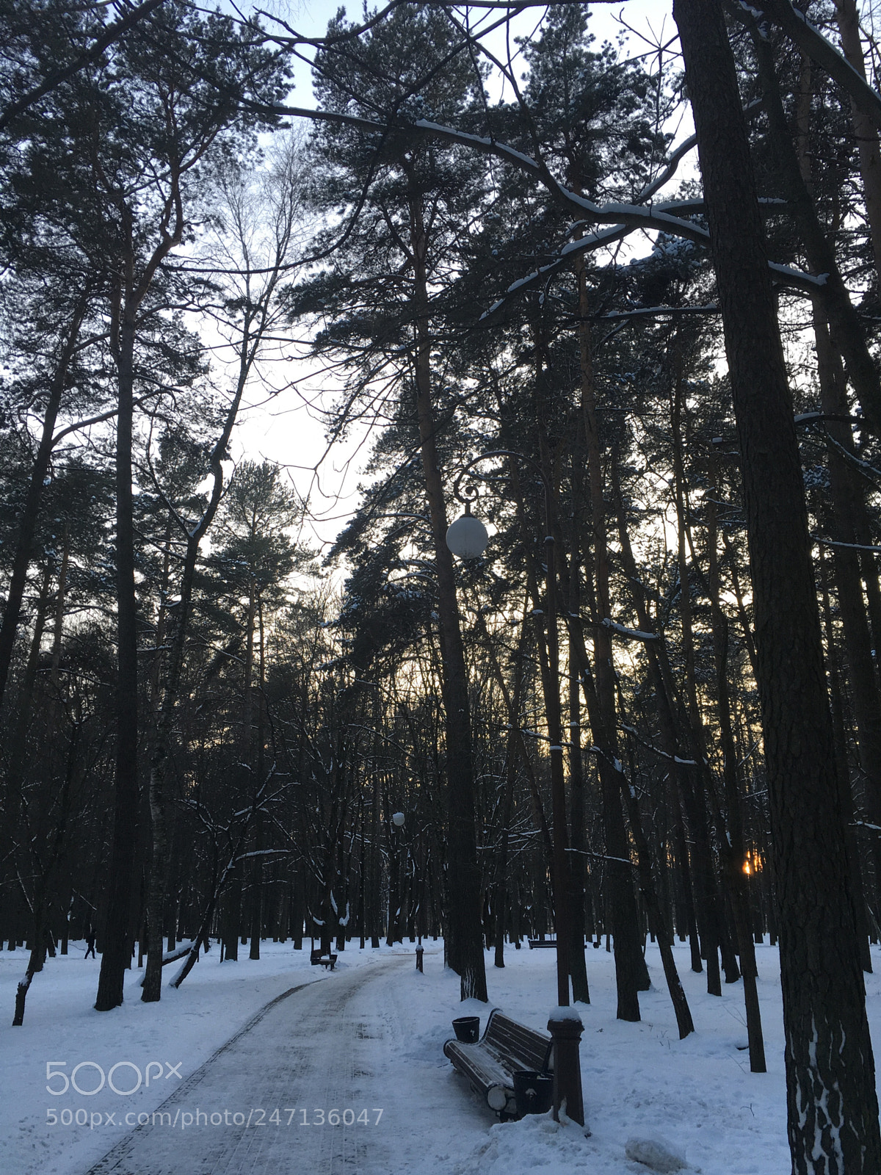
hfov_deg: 48.2
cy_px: 588
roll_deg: -1.2
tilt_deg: +19.4
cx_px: 440
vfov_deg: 61.7
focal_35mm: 29
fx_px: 984
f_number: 2.2
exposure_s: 1/100
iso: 32
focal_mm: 4.15
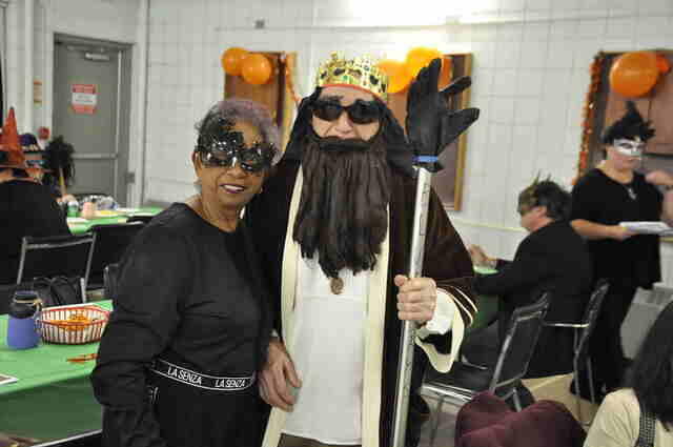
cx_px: 336
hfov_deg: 41.2
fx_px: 896
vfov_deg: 28.0
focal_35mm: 48
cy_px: 224
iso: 2500
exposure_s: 1/40
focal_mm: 32
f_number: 5
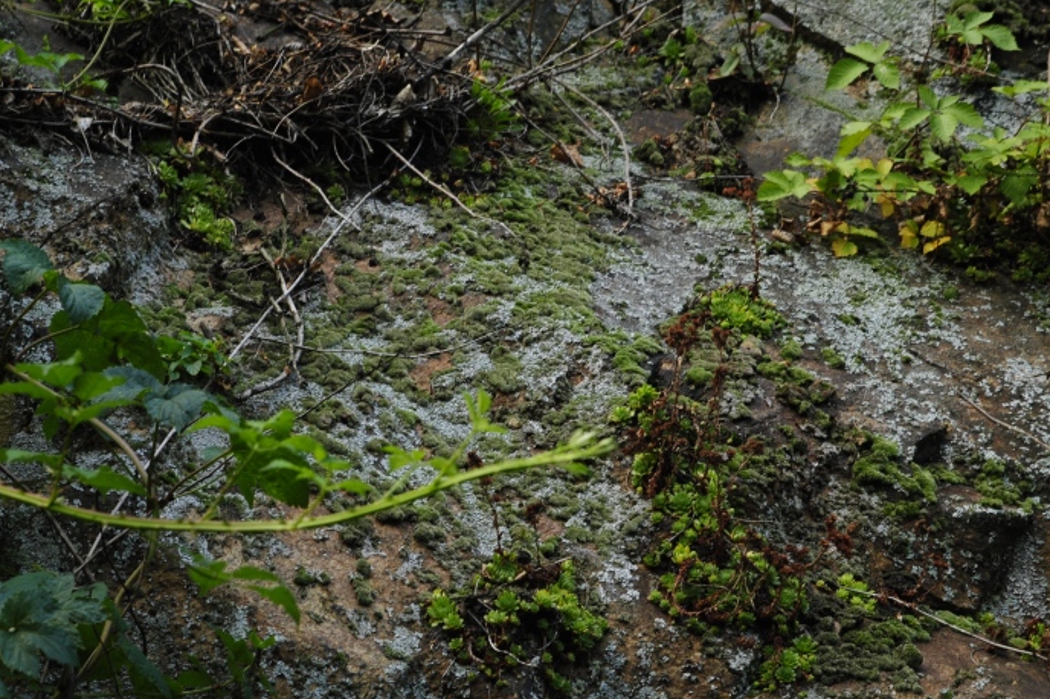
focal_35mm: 149
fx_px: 4331
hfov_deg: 13.8
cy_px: 392
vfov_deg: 9.2
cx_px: 501
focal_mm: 85
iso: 400
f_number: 6.3
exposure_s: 1/100
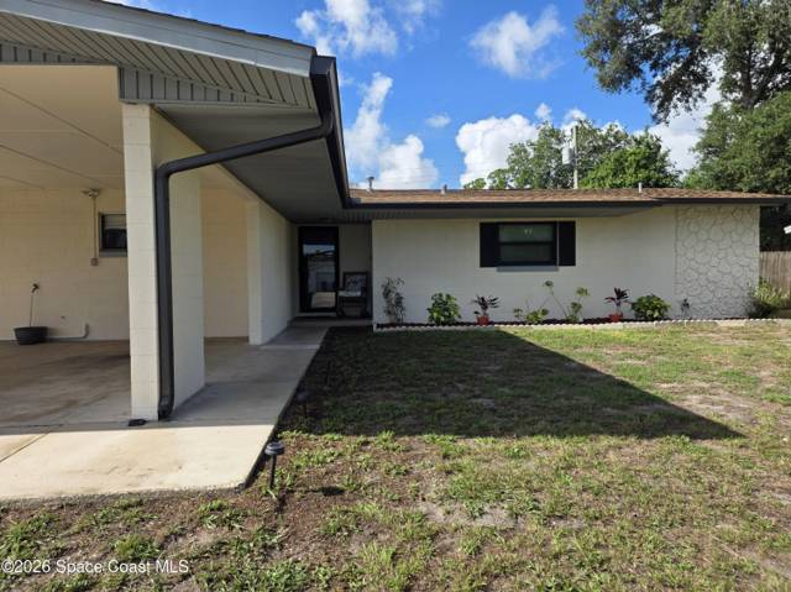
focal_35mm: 23
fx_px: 525
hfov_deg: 74.0
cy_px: 296
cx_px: 396
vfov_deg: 58.8
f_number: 1.7
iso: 80
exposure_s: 1/3677
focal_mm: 6.3
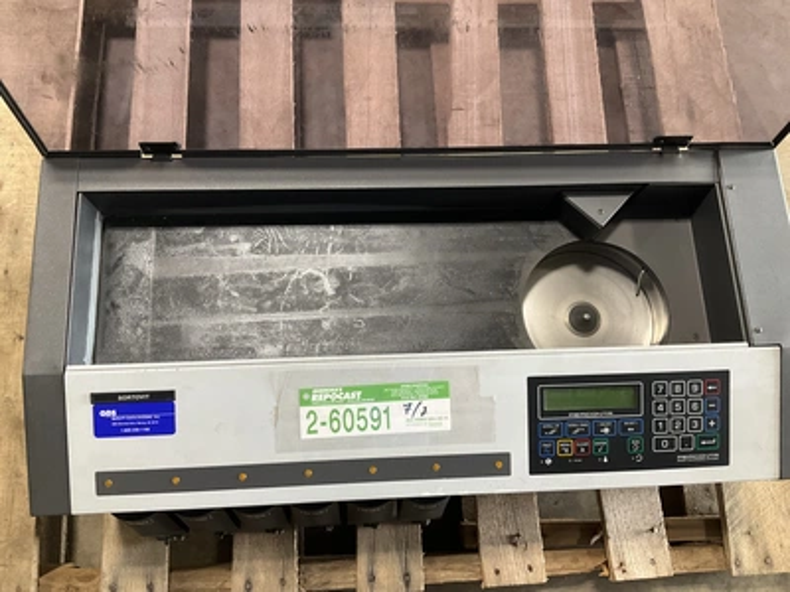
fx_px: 662
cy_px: 296
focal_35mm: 29
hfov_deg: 61.7
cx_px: 395
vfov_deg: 48.2
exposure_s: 1/60
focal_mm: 3
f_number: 1.8
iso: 100
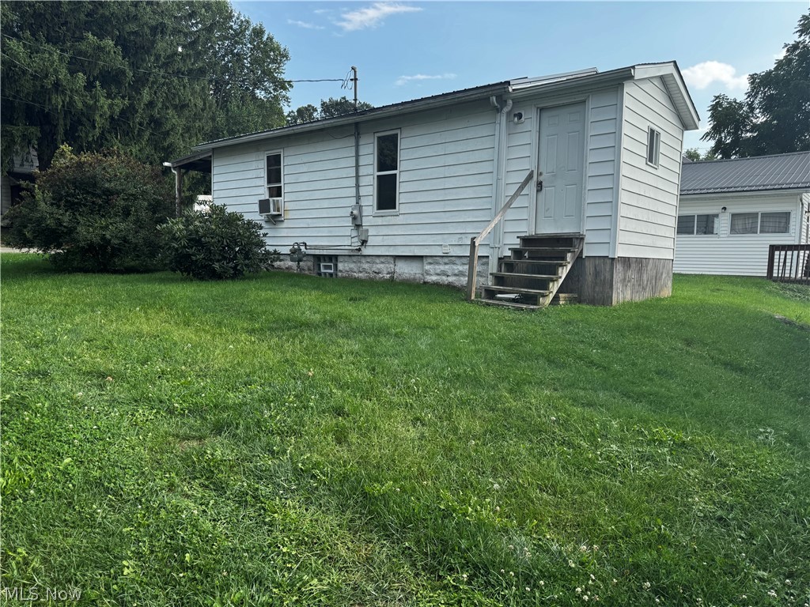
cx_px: 405
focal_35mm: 24
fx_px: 562
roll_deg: -1.3
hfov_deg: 71.6
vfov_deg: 56.8
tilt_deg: -4.3
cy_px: 304
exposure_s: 1/1151
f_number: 1.78
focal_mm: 6.76
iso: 80
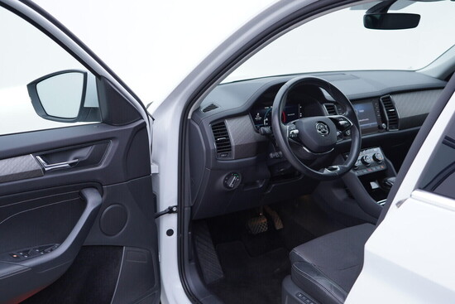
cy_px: 152
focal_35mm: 36
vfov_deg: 36.9
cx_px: 228
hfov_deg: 53.1
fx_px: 455
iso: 125
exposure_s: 1/50
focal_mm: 24
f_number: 3.2
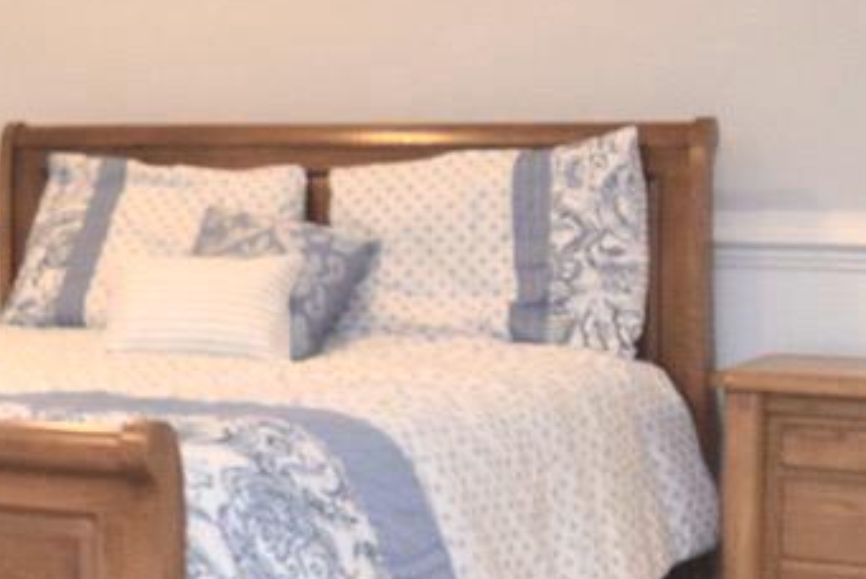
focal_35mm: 90
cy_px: 259
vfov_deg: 15.2
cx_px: 4
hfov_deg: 21.8
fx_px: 2167
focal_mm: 10
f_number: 4.5
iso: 800
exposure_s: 1/80
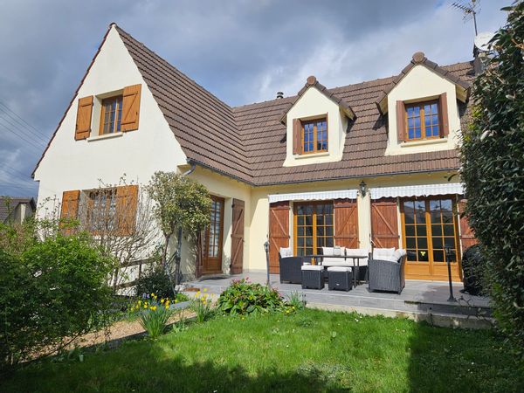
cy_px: 196
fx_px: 348
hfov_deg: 73.9
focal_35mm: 23
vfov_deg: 58.9
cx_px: 262
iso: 25
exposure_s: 1/3550
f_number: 1.8
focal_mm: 5.4
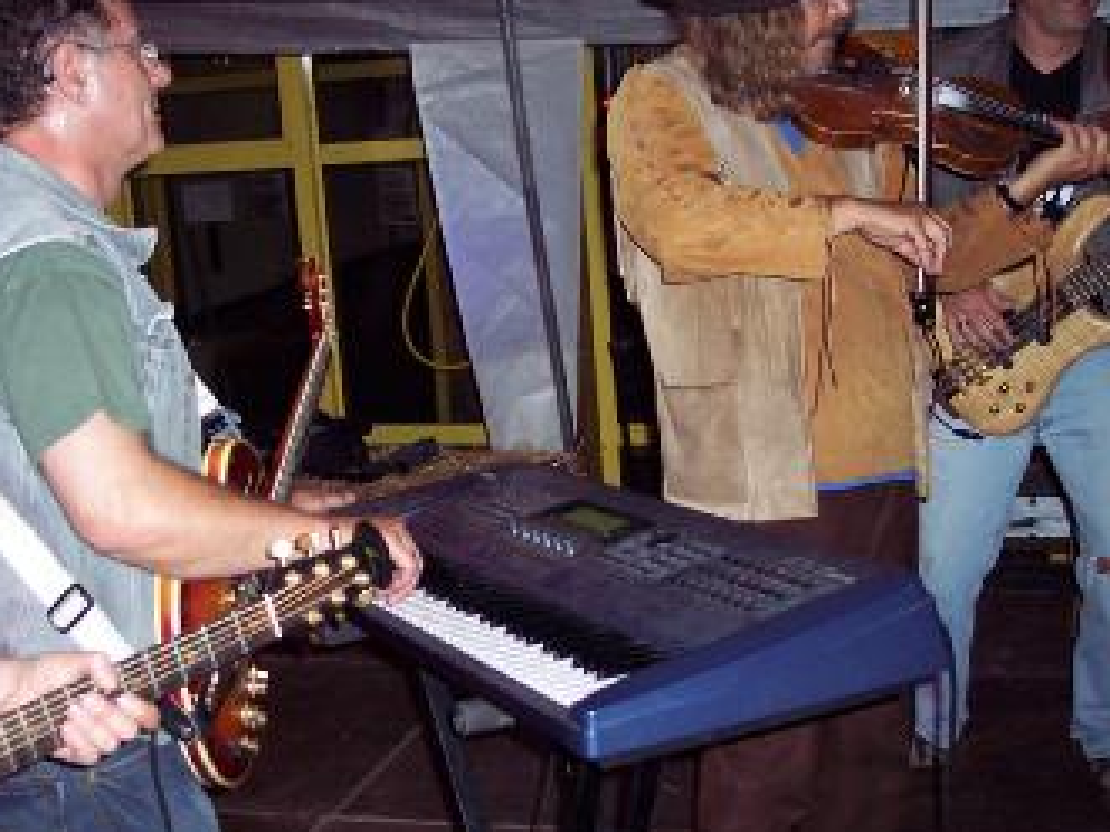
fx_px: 1891
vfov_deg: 24.8
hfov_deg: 32.6
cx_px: 449
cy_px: 488
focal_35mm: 59
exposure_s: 1/60
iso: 140
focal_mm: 8
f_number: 2.8
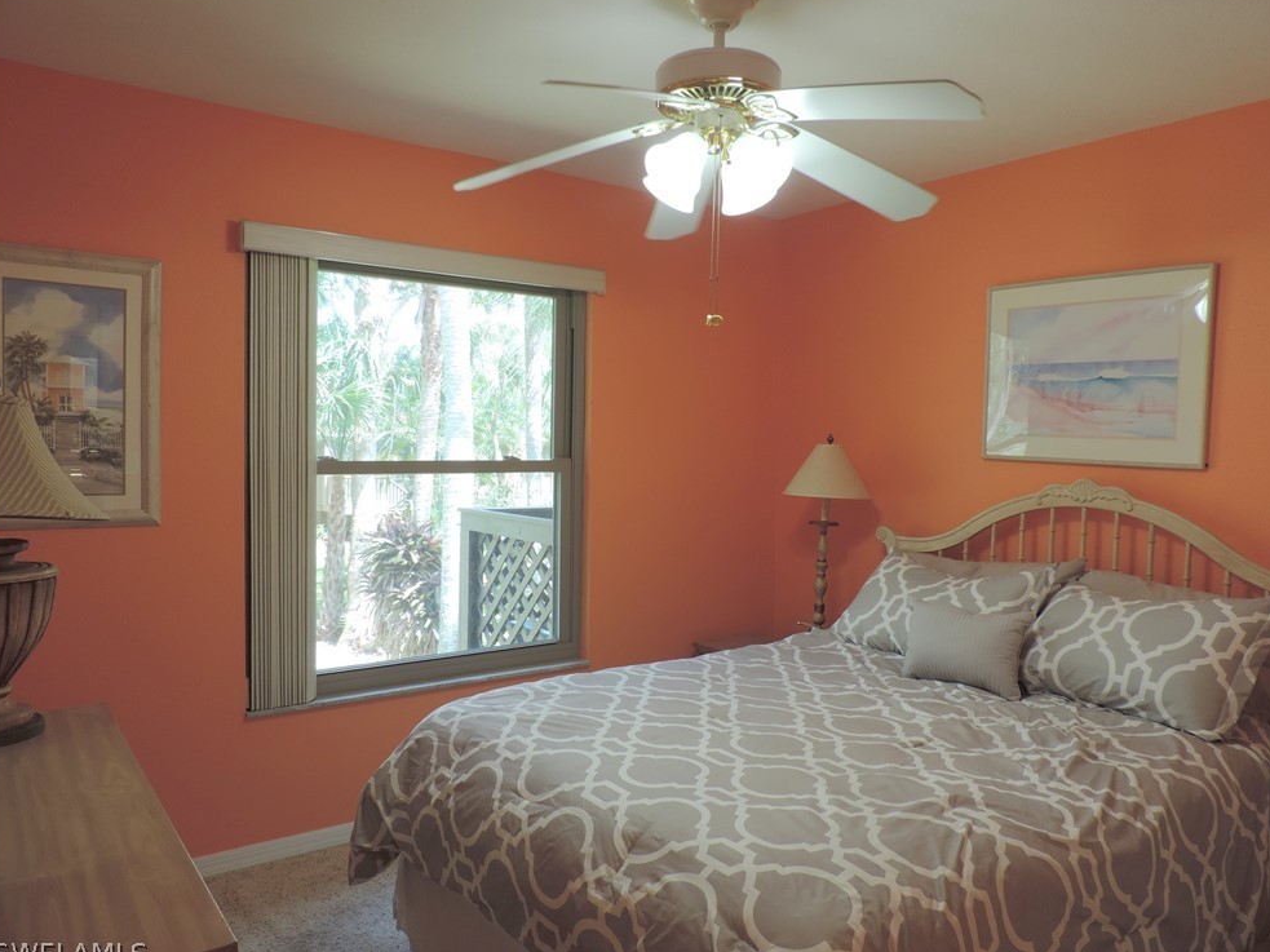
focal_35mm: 25
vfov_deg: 54.9
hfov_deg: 69.4
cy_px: 479
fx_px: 917
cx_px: 647
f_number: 3
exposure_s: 1/40
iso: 80
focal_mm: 4.3
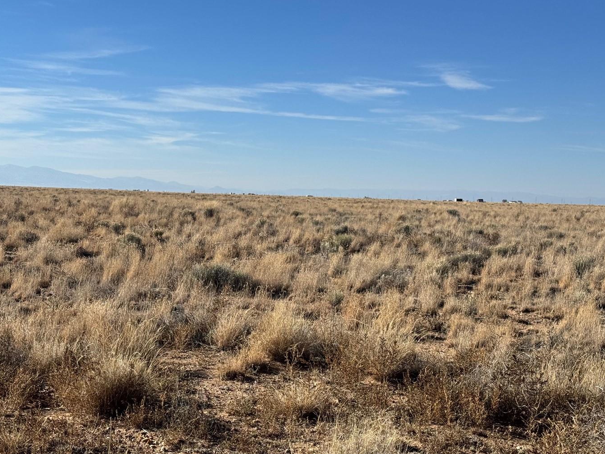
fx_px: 996
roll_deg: -2.3
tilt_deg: -5.4
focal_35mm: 57
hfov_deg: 33.7
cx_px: 256
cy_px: 261
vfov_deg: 25.6
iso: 64
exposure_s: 1/6410
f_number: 1.78
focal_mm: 6.76
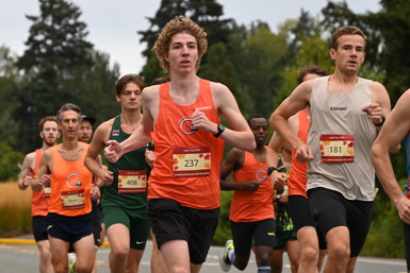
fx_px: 2279
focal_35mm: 200
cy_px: 104
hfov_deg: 10.3
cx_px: 169
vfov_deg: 6.9
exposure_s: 1/250
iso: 640
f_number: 6.3
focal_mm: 140
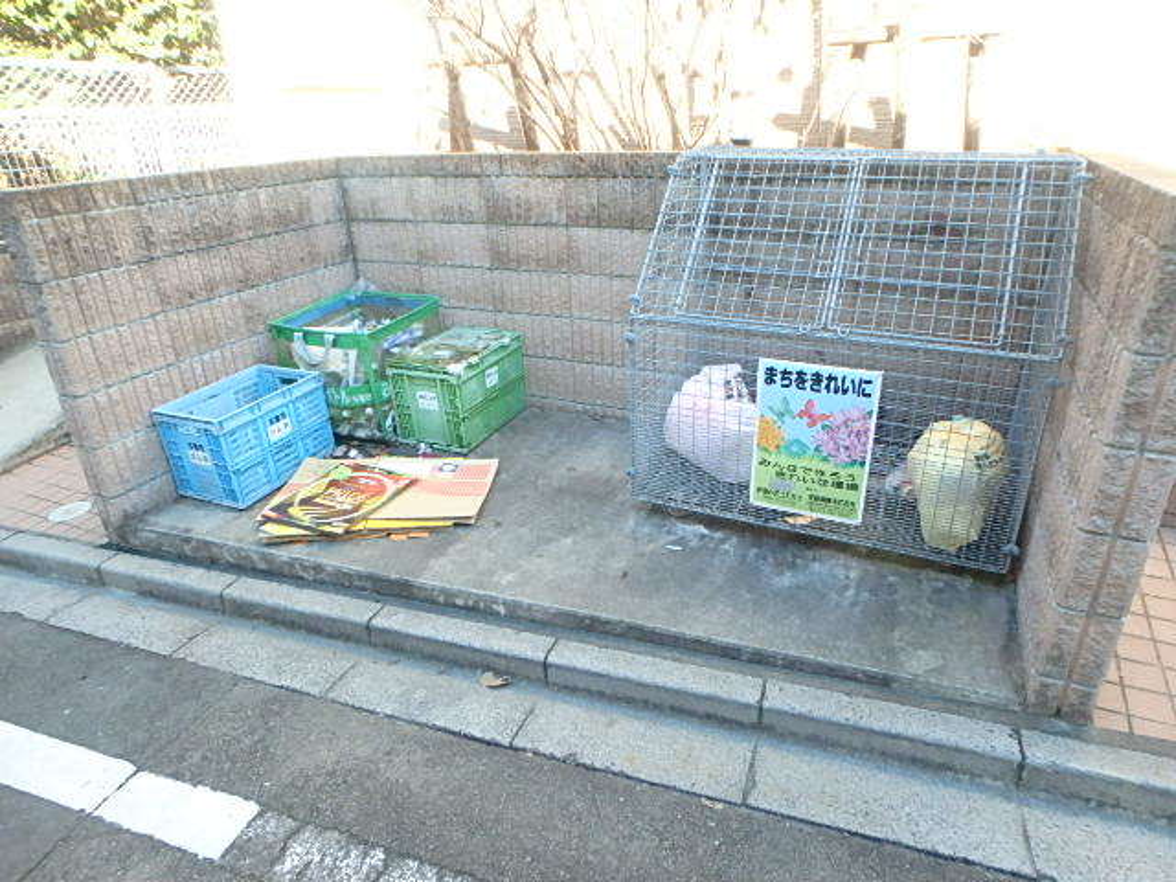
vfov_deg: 63.4
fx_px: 713
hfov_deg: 79.0
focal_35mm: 21
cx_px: 588
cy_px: 441
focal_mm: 3.7
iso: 500
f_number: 3.5
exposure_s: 1/250
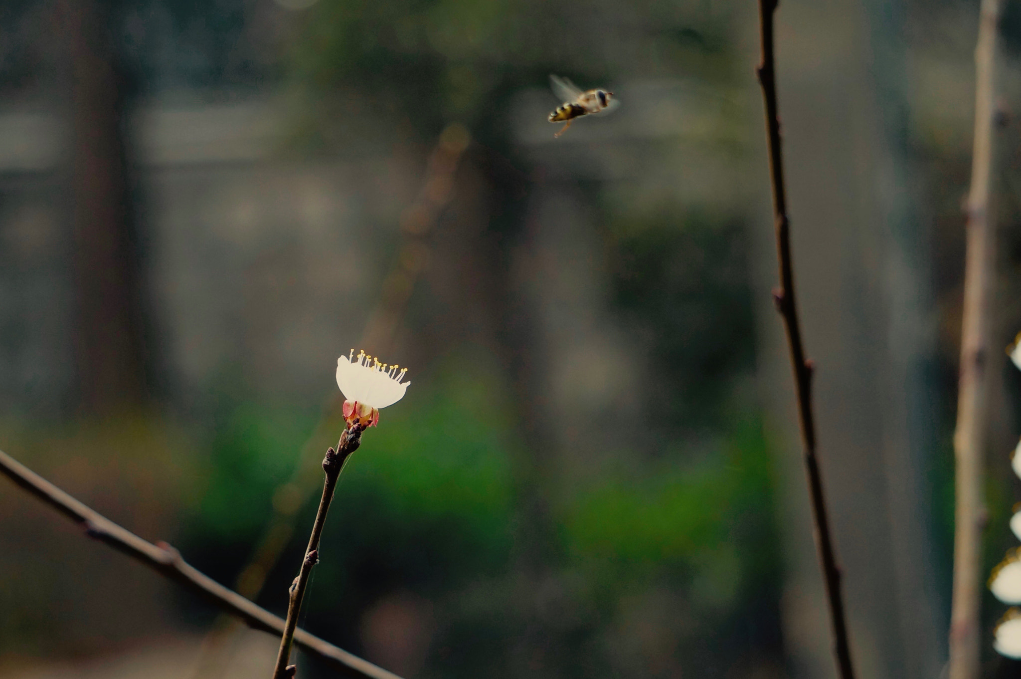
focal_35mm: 117
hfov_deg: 17.5
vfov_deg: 11.7
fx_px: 3315
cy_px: 340
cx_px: 510
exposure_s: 1/160
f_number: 5
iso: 500
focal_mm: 78
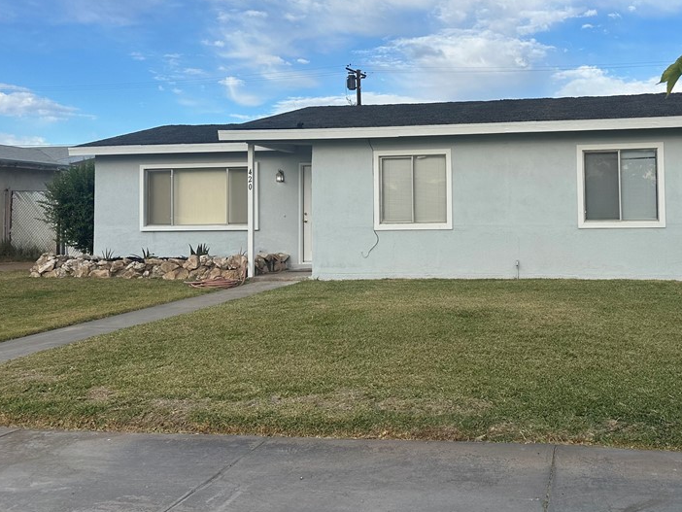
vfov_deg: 40.4
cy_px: 188
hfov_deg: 51.3
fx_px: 690
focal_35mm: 35
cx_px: 473
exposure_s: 1/3472
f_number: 1.78
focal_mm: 6.86
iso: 80
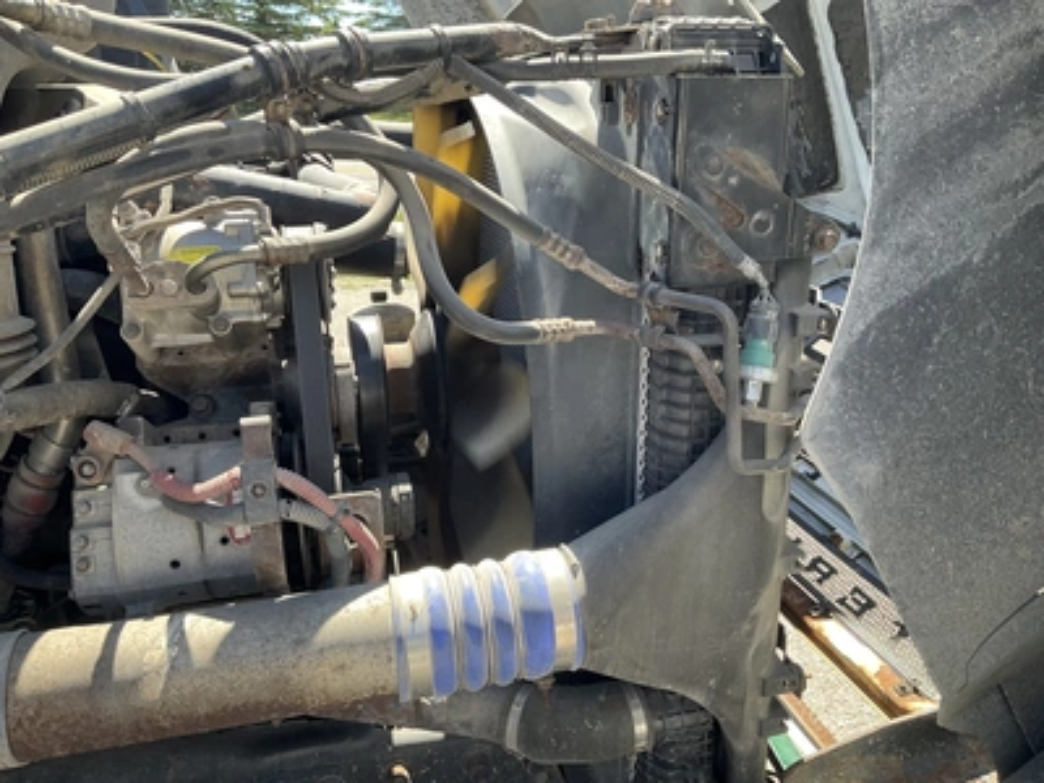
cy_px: 392
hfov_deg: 61.7
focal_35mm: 29
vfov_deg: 48.2
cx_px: 522
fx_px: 875
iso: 20
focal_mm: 3
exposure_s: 1/195
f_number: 1.8
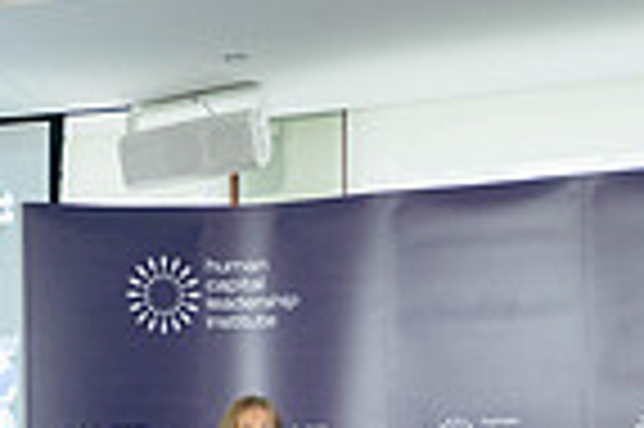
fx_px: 1662
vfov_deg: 13.9
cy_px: 610
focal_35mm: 93
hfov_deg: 21.3
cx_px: 27
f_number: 1.7
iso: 400
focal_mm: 11
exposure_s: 1/100
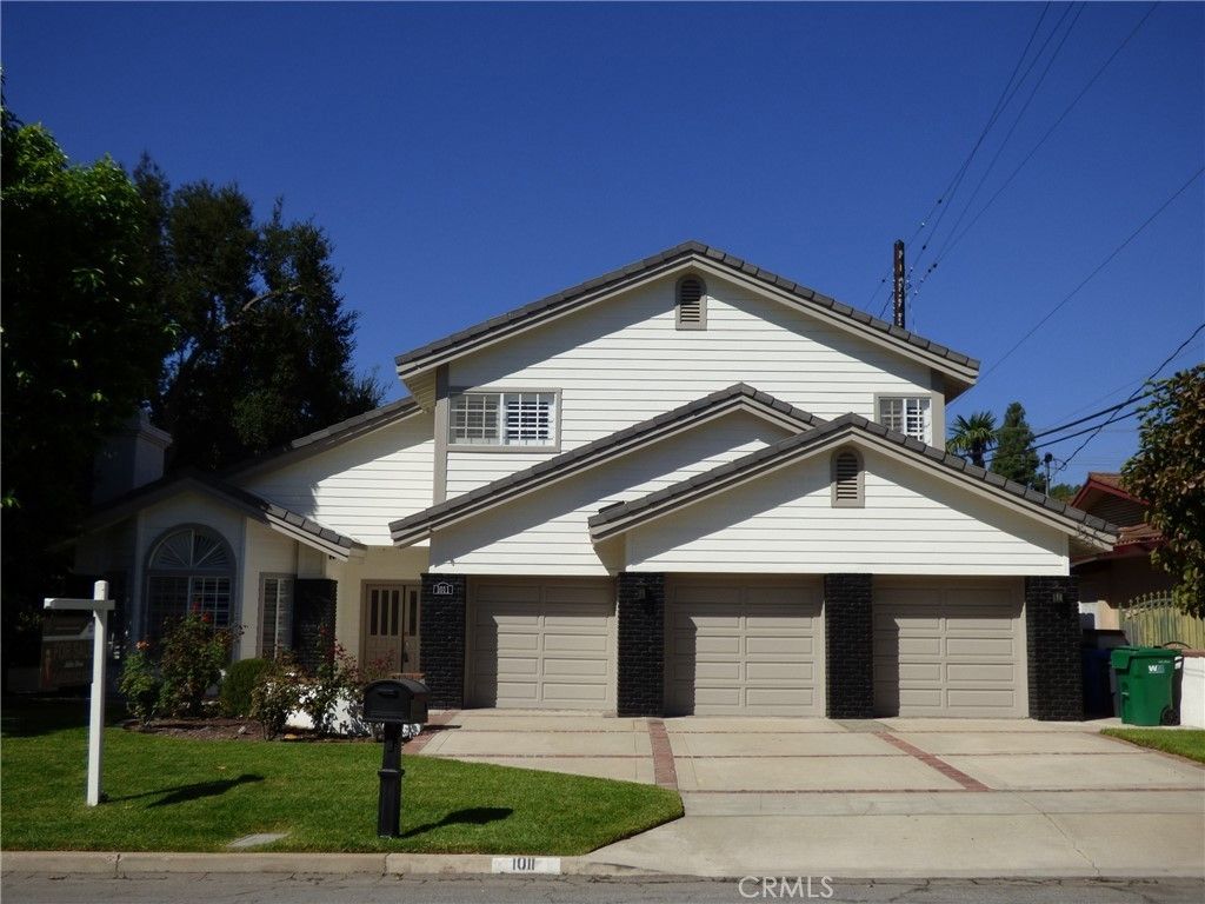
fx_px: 1358
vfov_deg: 36.8
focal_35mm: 39
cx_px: 602
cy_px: 452
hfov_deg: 47.9
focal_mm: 6.8
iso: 100
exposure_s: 1/2000
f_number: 3.5
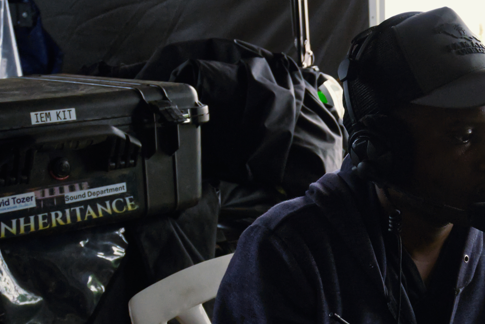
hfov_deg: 23.4
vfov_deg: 16.1
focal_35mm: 84
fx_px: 1132
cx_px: 451
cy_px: 288
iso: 4000
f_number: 5.6
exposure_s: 1/125
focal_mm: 28
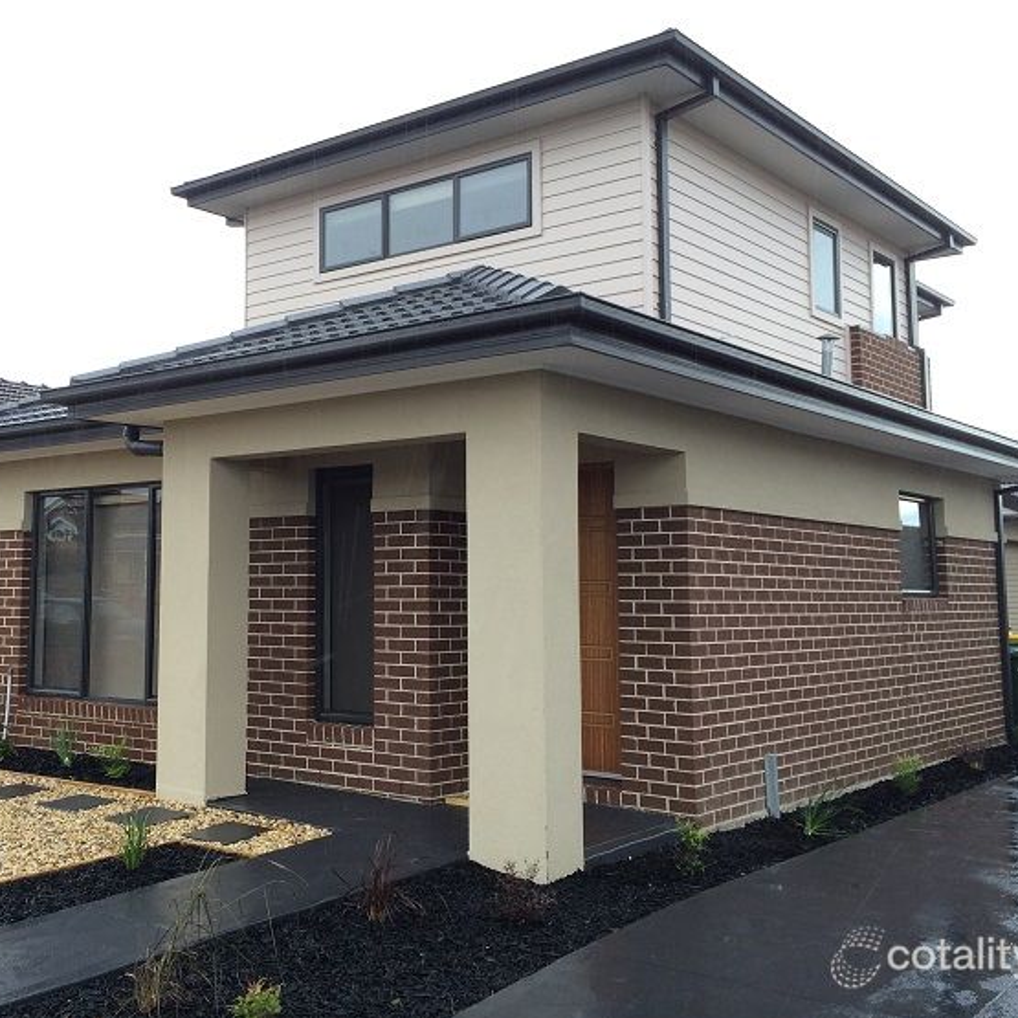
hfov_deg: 42.3
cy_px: 462
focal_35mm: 39
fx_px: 1298
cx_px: 337
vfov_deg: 42.8
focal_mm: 4.12
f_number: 2.2
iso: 40
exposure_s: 1/60
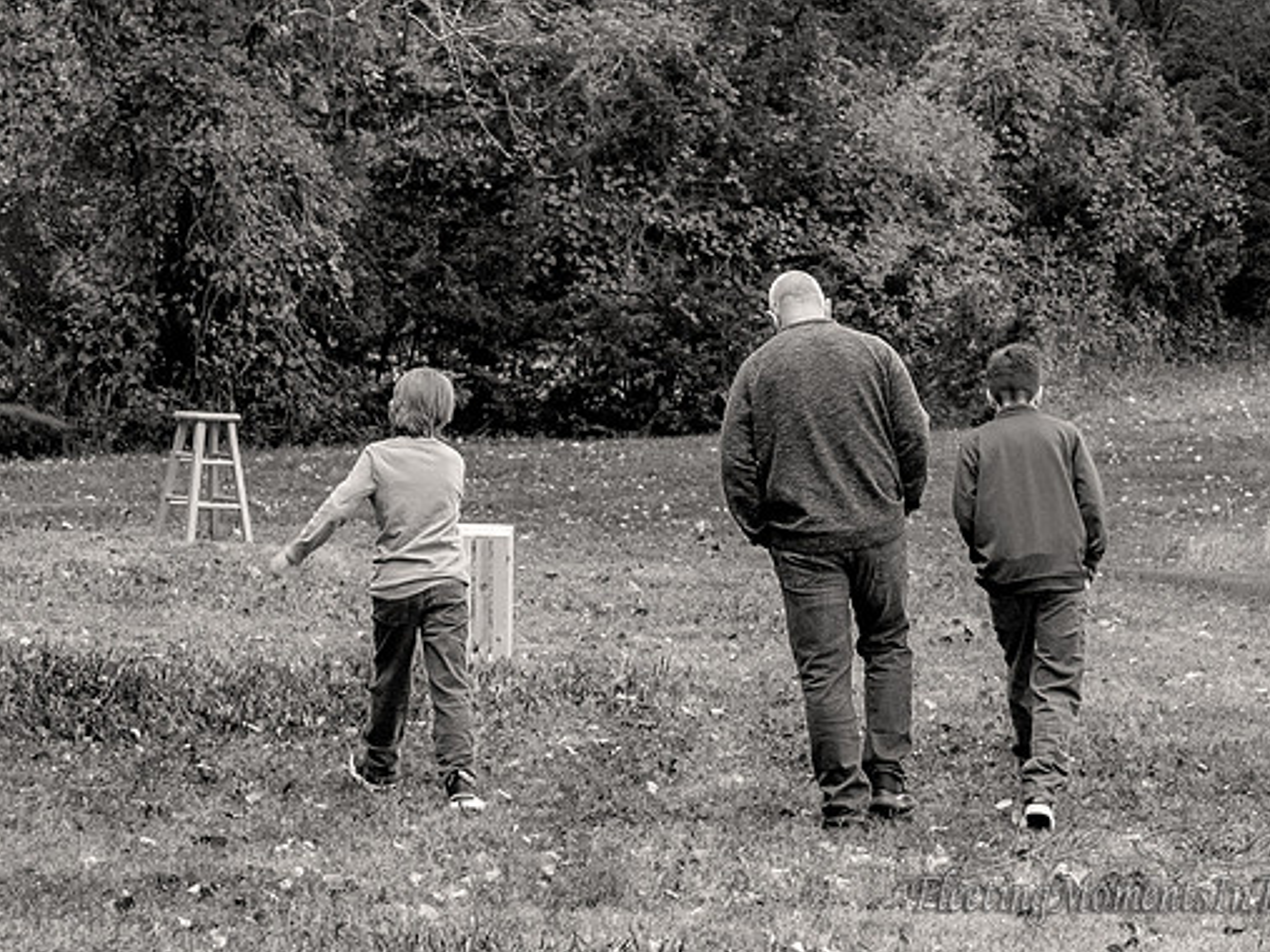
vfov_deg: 19.1
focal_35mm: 77
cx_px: 721
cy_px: 477
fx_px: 2824
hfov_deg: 25.3
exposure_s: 1/125
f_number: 5.6
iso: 320
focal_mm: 70
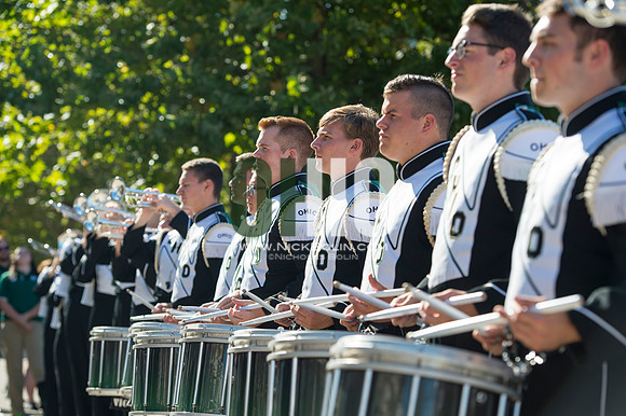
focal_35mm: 105
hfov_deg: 19.5
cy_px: 208
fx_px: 1825
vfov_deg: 13.0
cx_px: 313
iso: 200
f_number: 4.5
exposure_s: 1/1000
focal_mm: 105
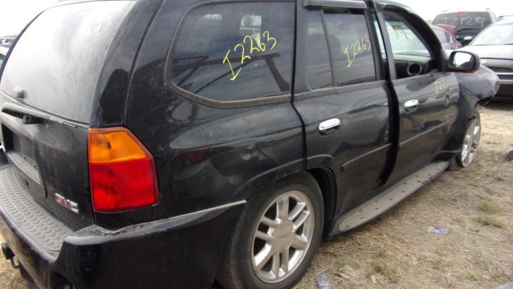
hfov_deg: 69.8
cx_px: 250
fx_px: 367
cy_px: 142
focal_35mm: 27
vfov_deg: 42.9
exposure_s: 1/340
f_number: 3.3
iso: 80
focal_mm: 4.3
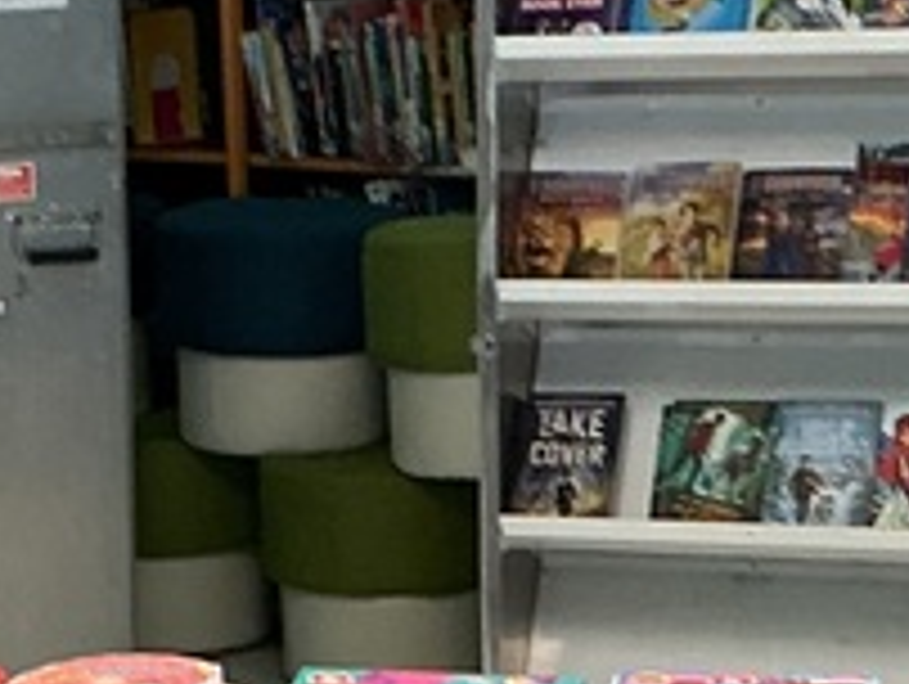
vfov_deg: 10.0
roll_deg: +3.4
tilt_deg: -14.5
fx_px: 3865
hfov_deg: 13.3
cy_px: 810
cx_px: 63
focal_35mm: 147
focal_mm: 3
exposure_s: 1/60
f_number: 1.8
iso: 80
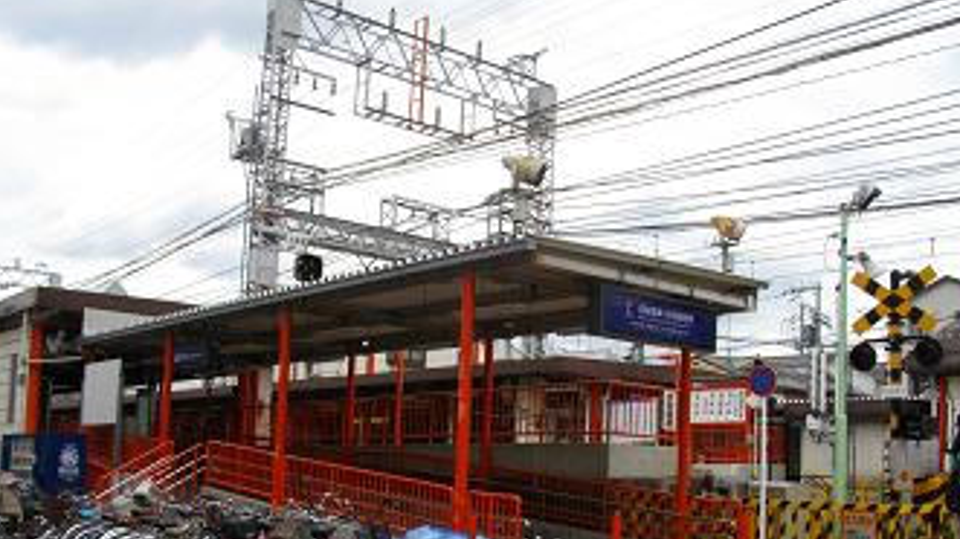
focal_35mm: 41
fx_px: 1043
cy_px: 383
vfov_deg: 28.7
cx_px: 506
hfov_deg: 49.4
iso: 100
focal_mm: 5.7
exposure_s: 1/320
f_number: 5.5
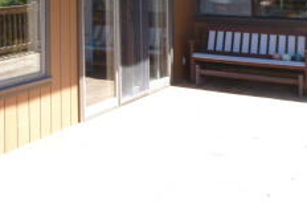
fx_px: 588
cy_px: -73
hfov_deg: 25.0
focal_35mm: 69
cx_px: -101
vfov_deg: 18.1
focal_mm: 4.3
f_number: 3.3
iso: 100
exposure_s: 1/80
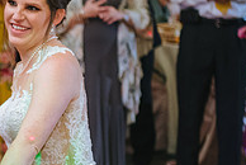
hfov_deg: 9.6
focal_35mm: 209
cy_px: 112
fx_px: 1430
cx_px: -80
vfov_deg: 6.6
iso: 1250
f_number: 2.8
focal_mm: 70
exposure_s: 1/80
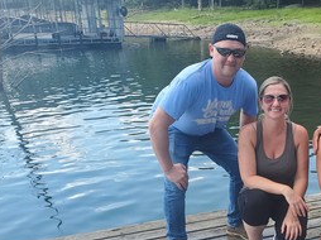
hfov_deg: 36.1
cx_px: 283
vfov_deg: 28.3
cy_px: 201
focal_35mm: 50
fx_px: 463
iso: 50
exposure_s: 1/407
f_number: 2.4
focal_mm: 4.3
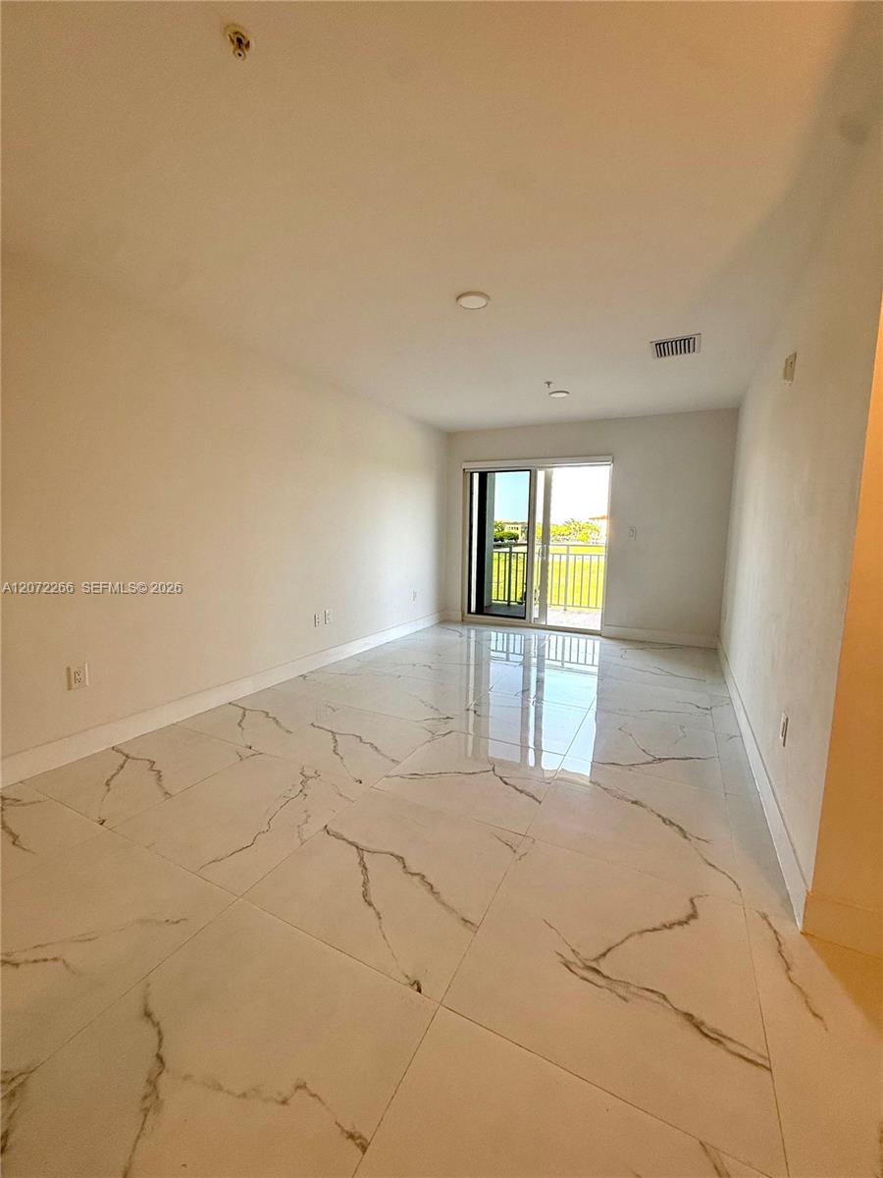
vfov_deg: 102.1
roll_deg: -1.0
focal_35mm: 14
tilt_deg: -6.2
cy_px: 589
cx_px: 442
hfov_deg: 85.7
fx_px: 476
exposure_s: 1/129
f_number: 2.2
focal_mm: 2.22
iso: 64
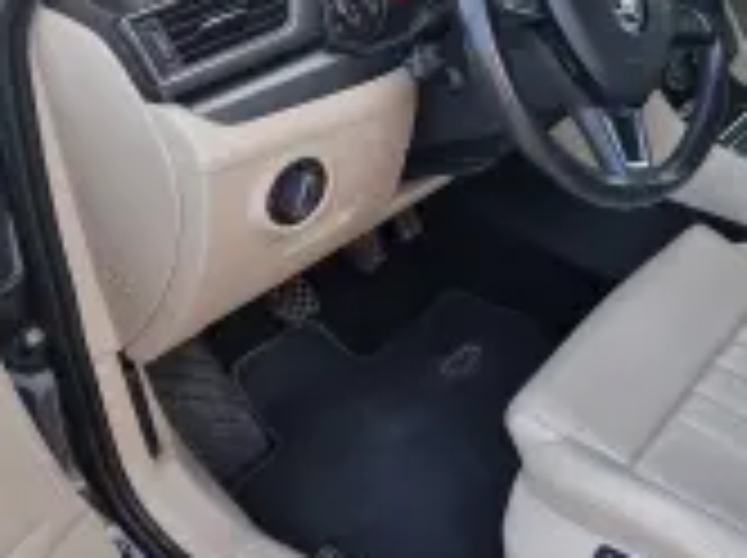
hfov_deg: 35.3
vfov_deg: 28.9
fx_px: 1077
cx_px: 716
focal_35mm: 50
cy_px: 189
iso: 64
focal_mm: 5.4
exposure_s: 1/180
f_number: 1.8
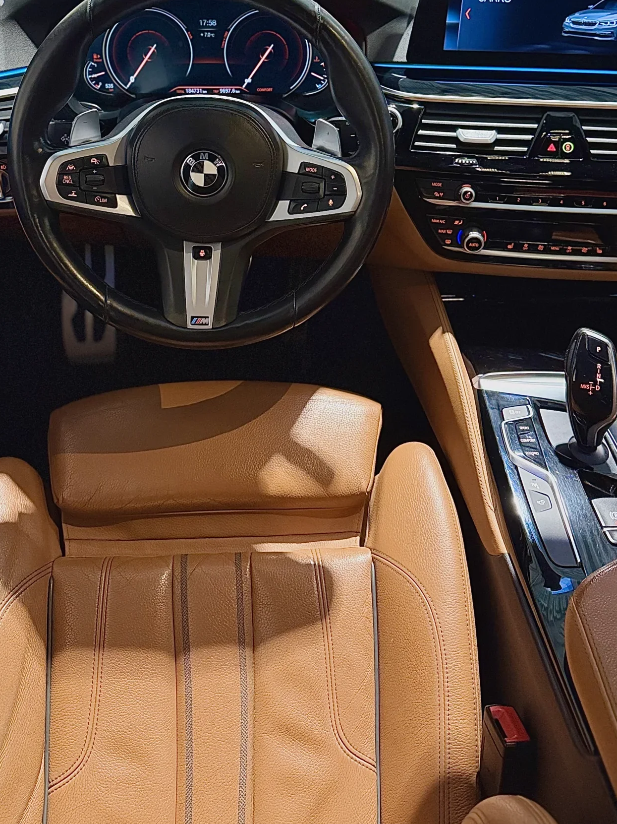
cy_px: 239
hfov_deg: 38.6
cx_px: 282
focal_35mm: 37
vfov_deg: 48.8
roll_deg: -0.7
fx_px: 880
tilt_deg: -33.5
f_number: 1.78
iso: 800
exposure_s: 1/41
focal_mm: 6.76
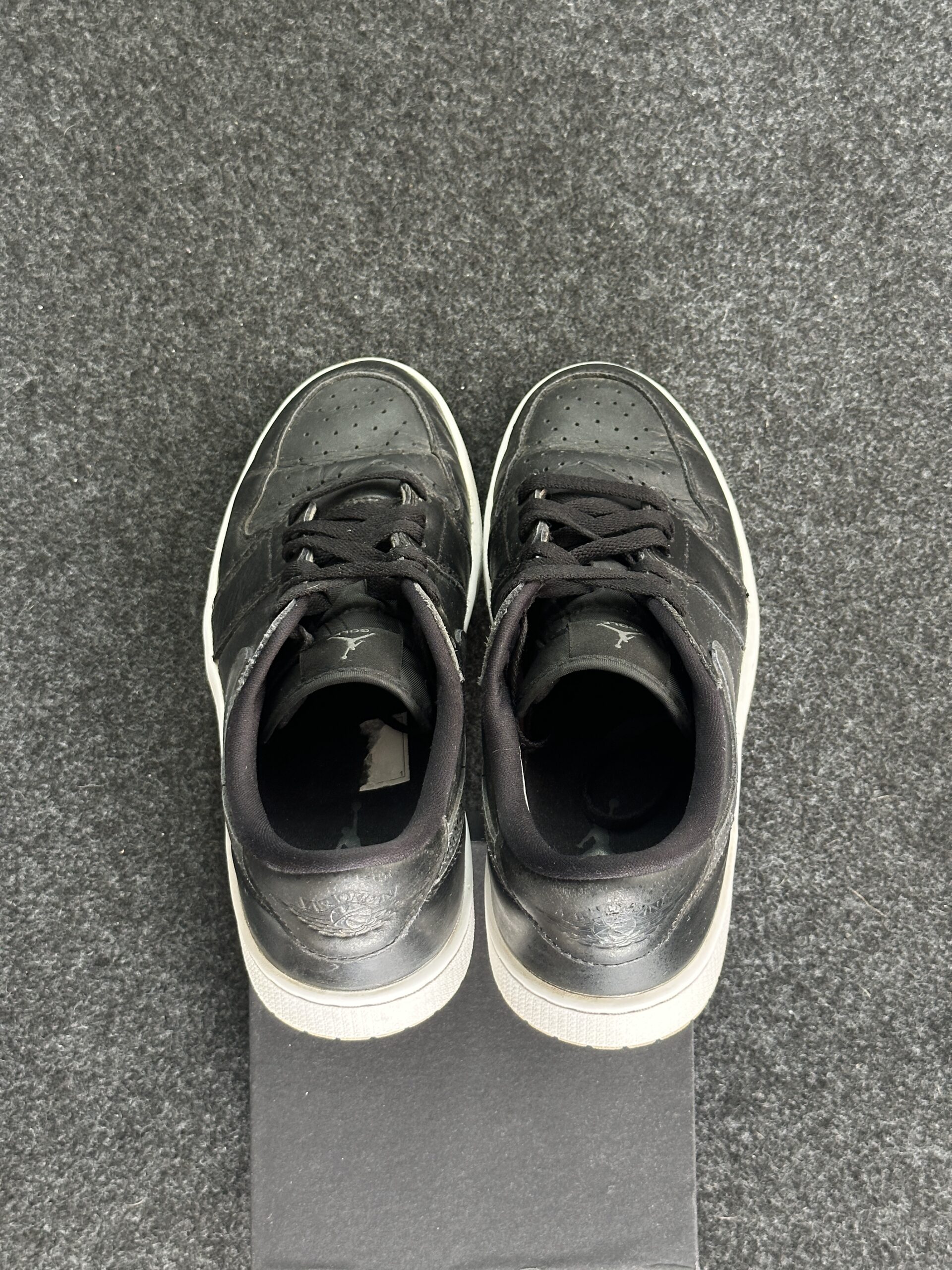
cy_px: 635
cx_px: 476
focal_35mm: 48
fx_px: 1760
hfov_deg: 30.3
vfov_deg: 39.7
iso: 320
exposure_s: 1/33
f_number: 1.78
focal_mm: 6.86
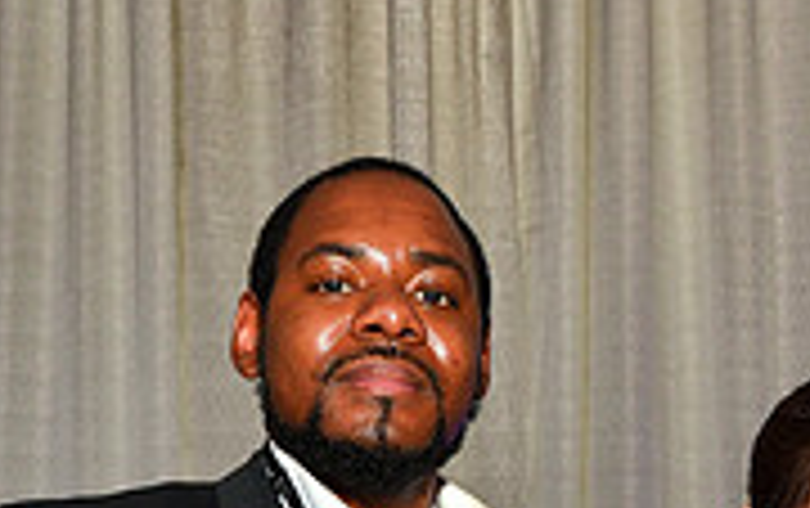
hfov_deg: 19.3
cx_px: 792
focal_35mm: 105
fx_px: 2321
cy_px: 861
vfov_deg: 11.7
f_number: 5
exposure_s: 1/60
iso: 200
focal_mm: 32
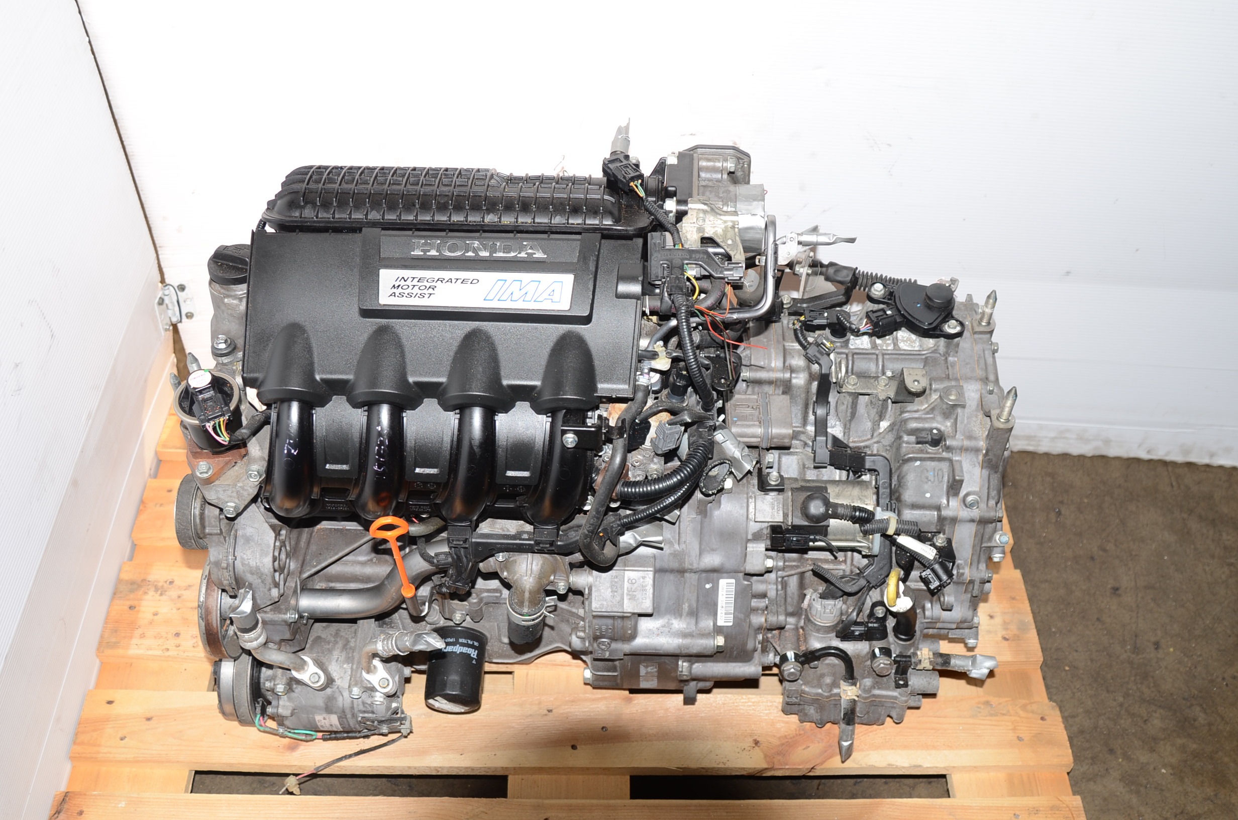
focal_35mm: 36
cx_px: 619
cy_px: 410
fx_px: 1235
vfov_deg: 36.7
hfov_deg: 53.2
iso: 100
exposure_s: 1/125
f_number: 4.5
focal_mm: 24
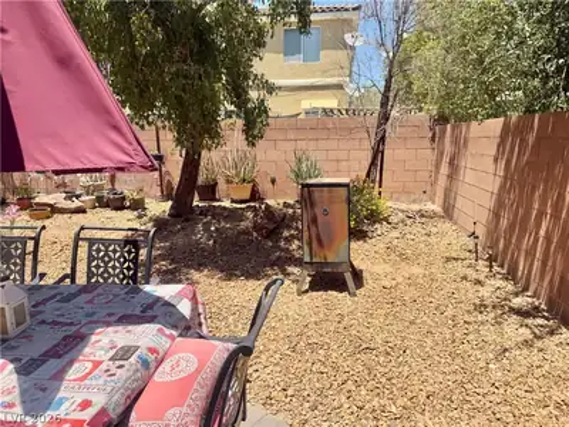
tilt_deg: -11.1
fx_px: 394
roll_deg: +2.1
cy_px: 214
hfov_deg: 71.6
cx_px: 284
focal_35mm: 24
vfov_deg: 56.8
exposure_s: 1/3759
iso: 80
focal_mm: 6.76
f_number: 1.78
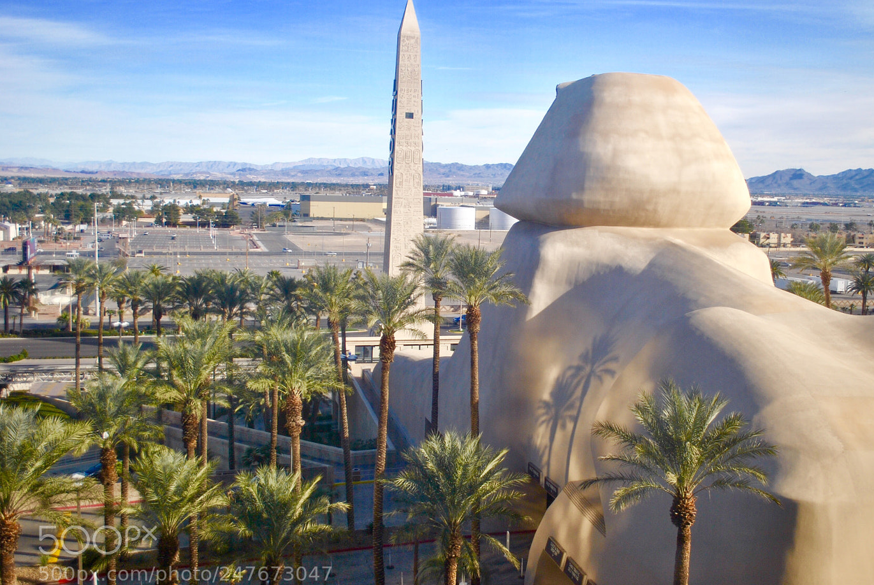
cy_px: 283
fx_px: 1021
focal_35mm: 42
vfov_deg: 32.0
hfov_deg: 46.2
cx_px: 509
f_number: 4
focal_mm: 24
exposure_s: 1/50
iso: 200
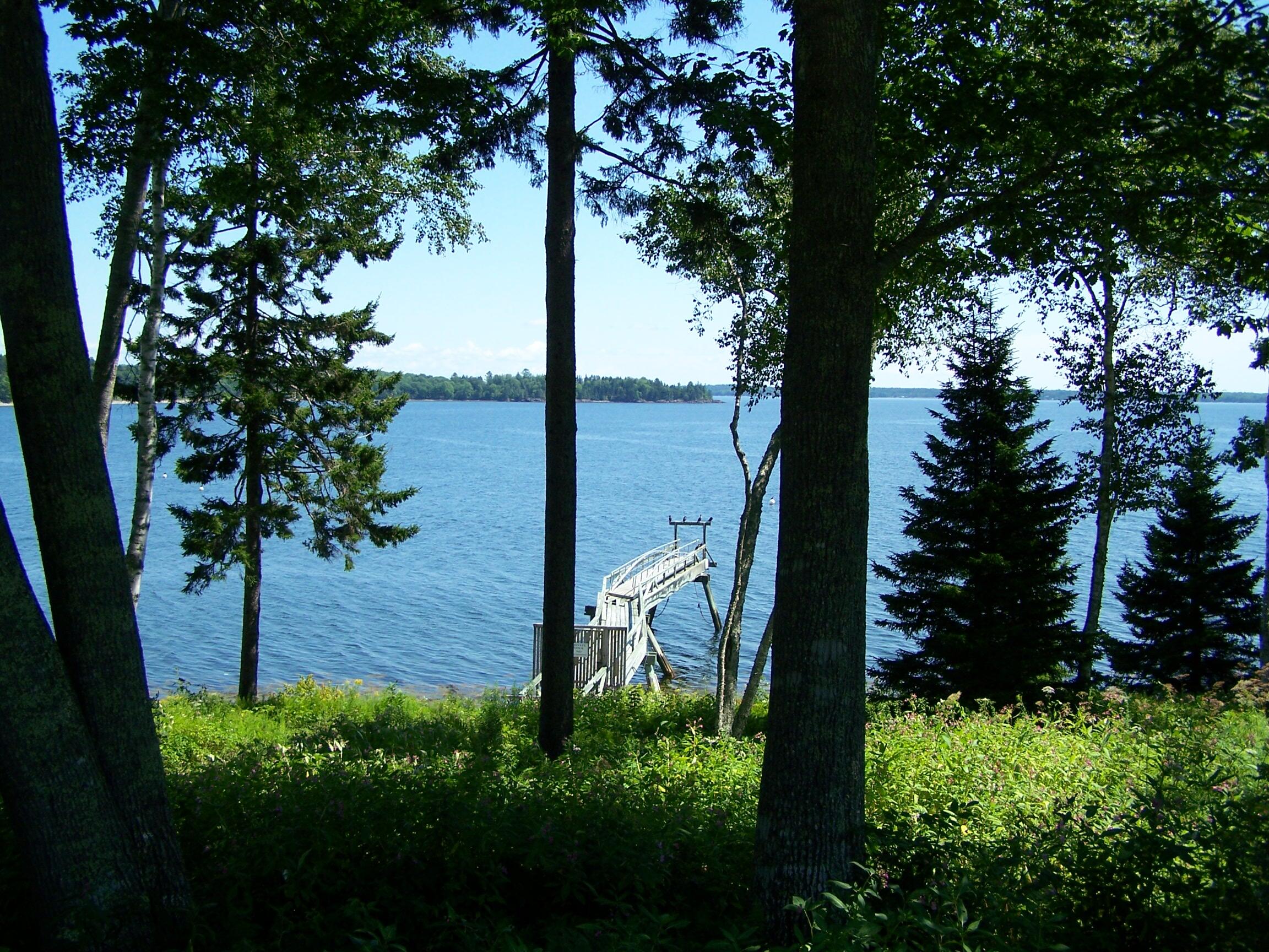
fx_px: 1393
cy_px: 476
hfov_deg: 49.0
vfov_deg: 37.7
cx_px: 634
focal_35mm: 38
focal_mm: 6.3
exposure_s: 1/1000
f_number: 2.8
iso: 80
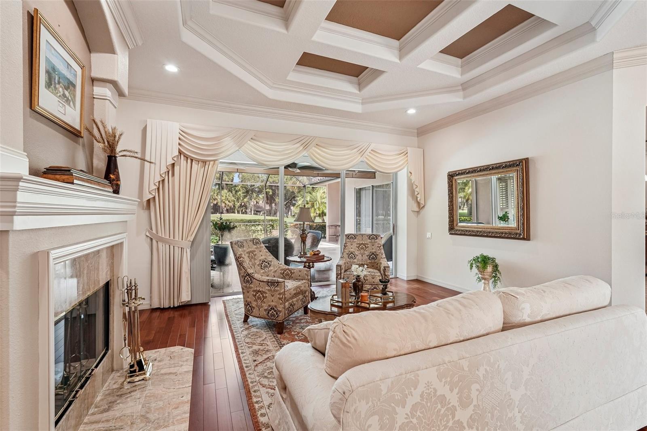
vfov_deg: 73.7
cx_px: 324
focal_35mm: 16
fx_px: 287
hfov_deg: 96.7
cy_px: 216
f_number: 8
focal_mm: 16
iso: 400
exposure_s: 1/30
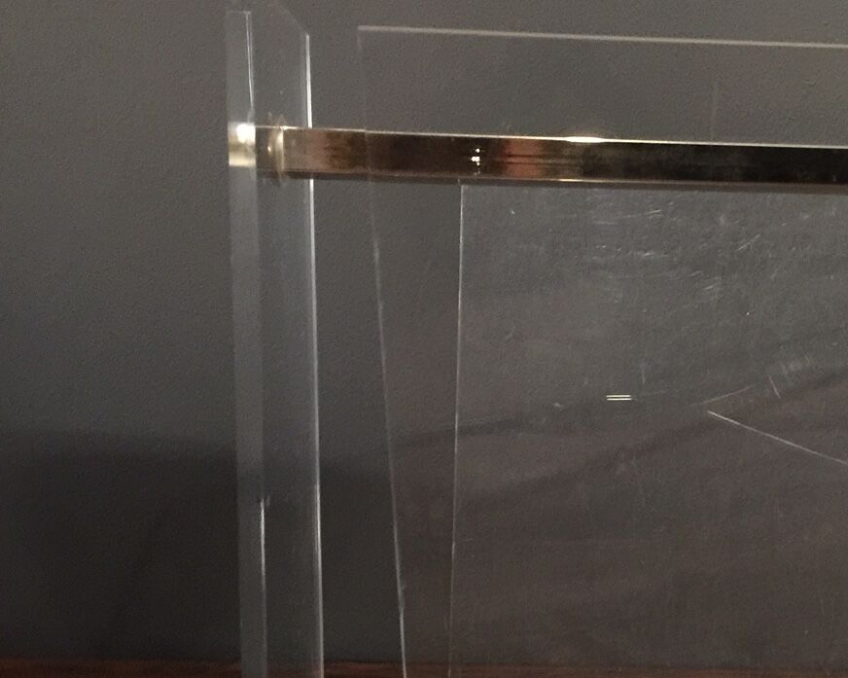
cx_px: 786
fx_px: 1330
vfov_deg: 28.5
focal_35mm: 53
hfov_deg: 33.3
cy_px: 424
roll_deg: -1.2
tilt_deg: -4.3
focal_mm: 4.15
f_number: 2.2
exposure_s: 1/4
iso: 160
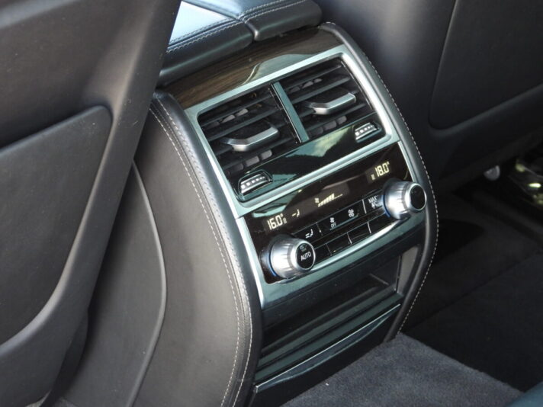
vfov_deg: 12.9
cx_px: 272
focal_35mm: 115
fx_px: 1804
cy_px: 204
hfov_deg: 17.1
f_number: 4
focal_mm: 20.7
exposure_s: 1/40
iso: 400
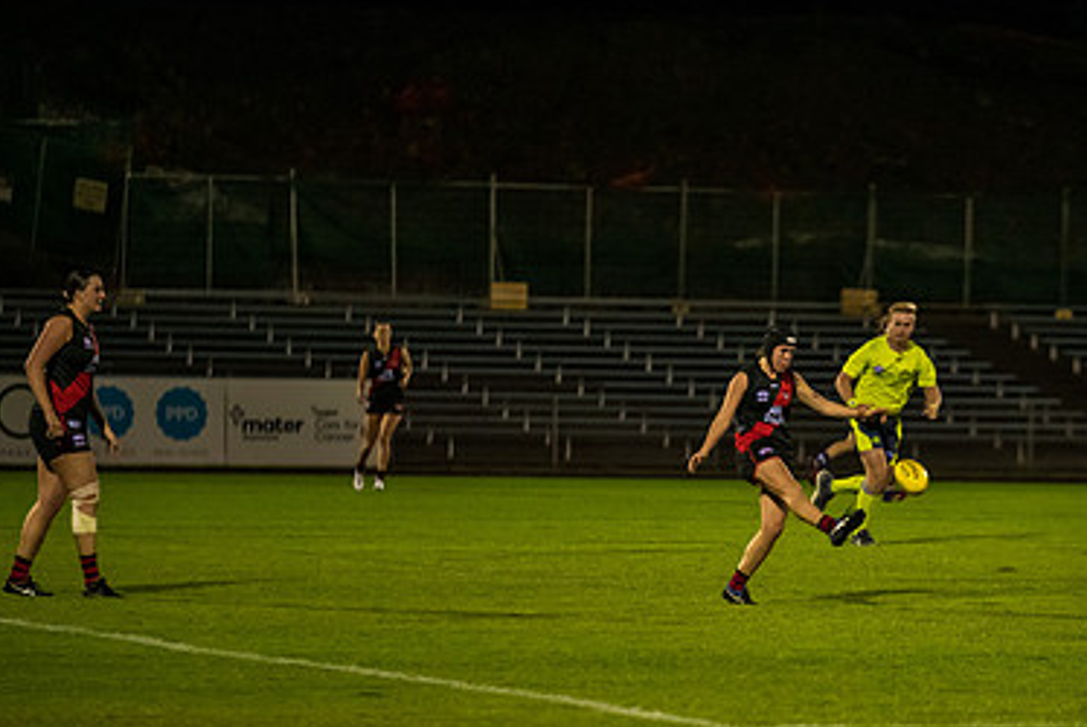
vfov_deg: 4.2
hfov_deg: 6.4
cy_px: 547
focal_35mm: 324
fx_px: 9790
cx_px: 814
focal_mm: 200
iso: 3200
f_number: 2.8
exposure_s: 1/800
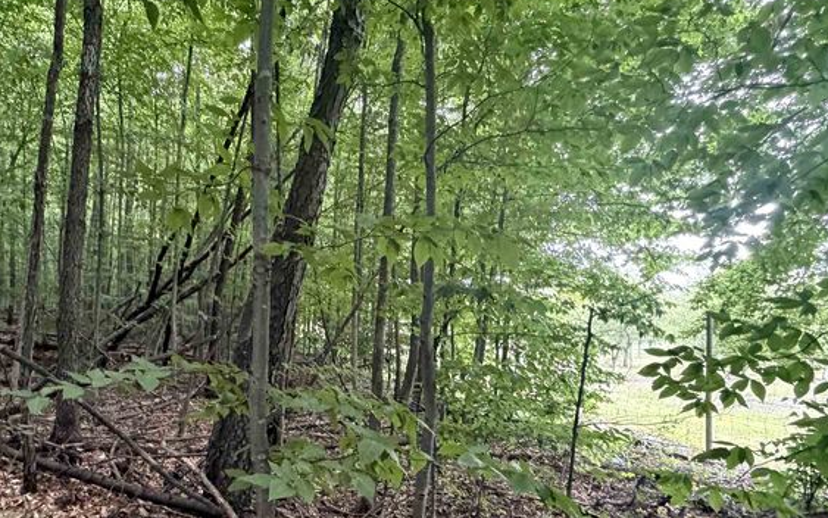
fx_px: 609
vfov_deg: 45.2
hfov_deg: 66.6
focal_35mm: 27
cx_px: 279
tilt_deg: +0.7
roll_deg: +1.3
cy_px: 355
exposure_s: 1/60
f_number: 2.2
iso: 800
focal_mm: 2.22
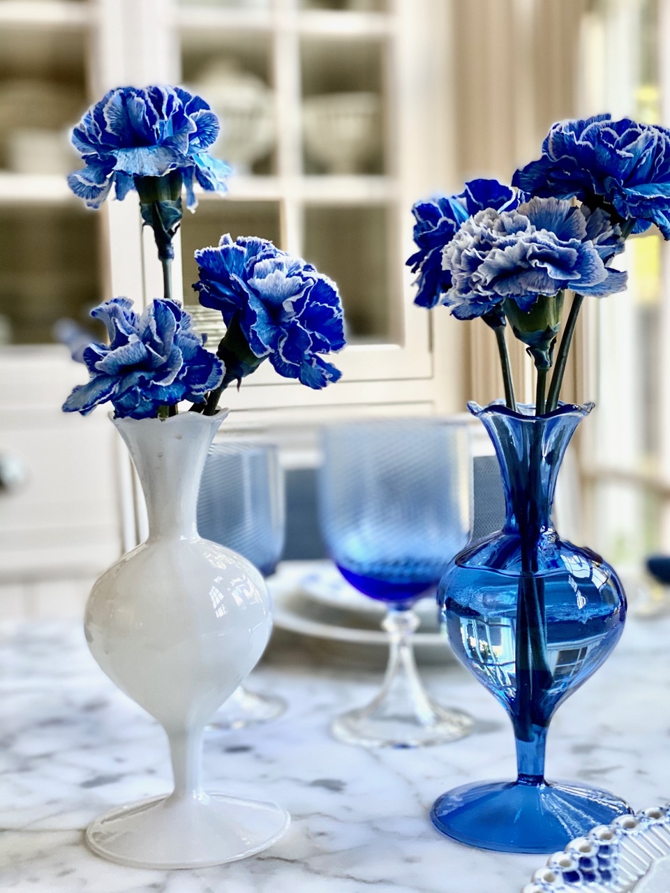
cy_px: 446
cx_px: 335
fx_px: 1342
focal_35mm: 52
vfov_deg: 36.8
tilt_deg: -4.3
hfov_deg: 28.0
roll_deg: +1.1
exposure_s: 1/122
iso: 125
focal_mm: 6
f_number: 2
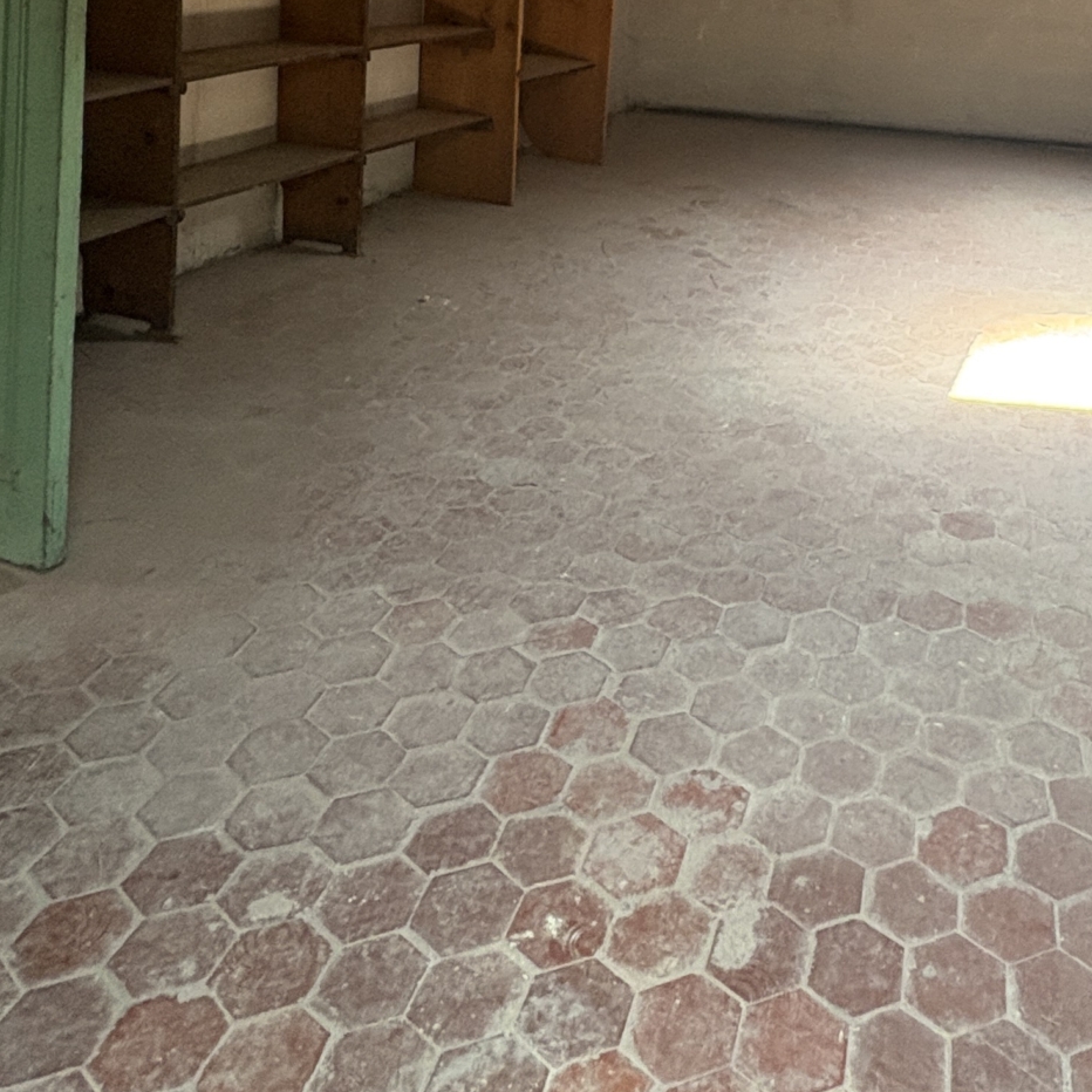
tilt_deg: -1.8
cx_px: 855
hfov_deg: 46.2
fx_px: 1213
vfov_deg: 40.9
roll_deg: -3.1
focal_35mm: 34
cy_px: -50
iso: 320
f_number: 2.2
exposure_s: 1/60
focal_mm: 2.22
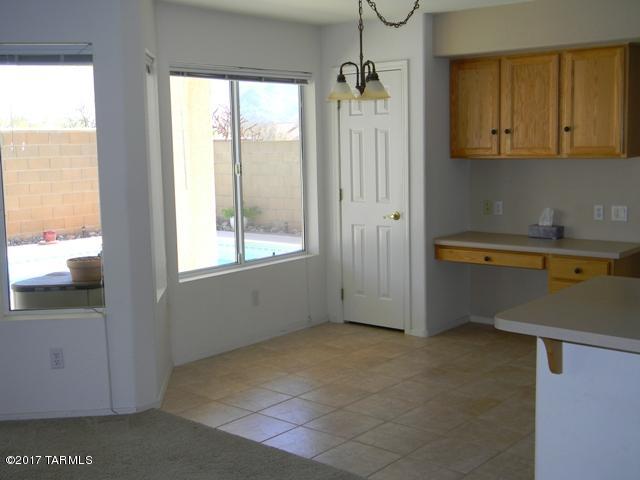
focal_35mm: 41
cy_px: 240
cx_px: 320
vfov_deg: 35.1
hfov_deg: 45.8
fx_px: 758
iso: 80
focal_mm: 7.3
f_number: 3.8
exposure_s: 1/52.8
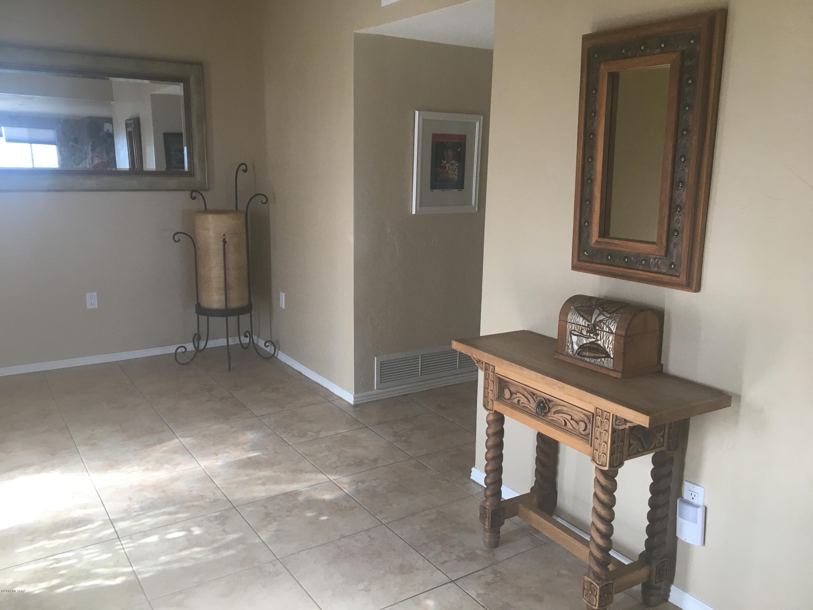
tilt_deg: -11.3
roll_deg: -0.6
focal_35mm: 29
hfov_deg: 61.7
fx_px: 681
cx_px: 406
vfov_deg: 48.2
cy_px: 305
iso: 40
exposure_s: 1/30
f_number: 2.2
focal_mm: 4.15
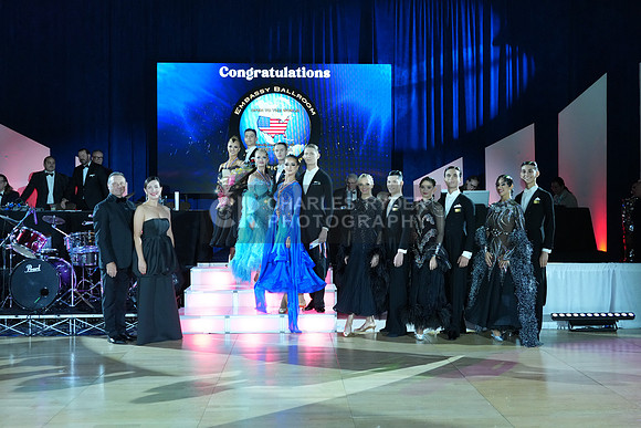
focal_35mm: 36
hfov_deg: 53.1
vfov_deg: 36.9
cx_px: 320
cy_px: 214
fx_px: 641
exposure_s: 1/200
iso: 3200
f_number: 5.6
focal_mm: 36
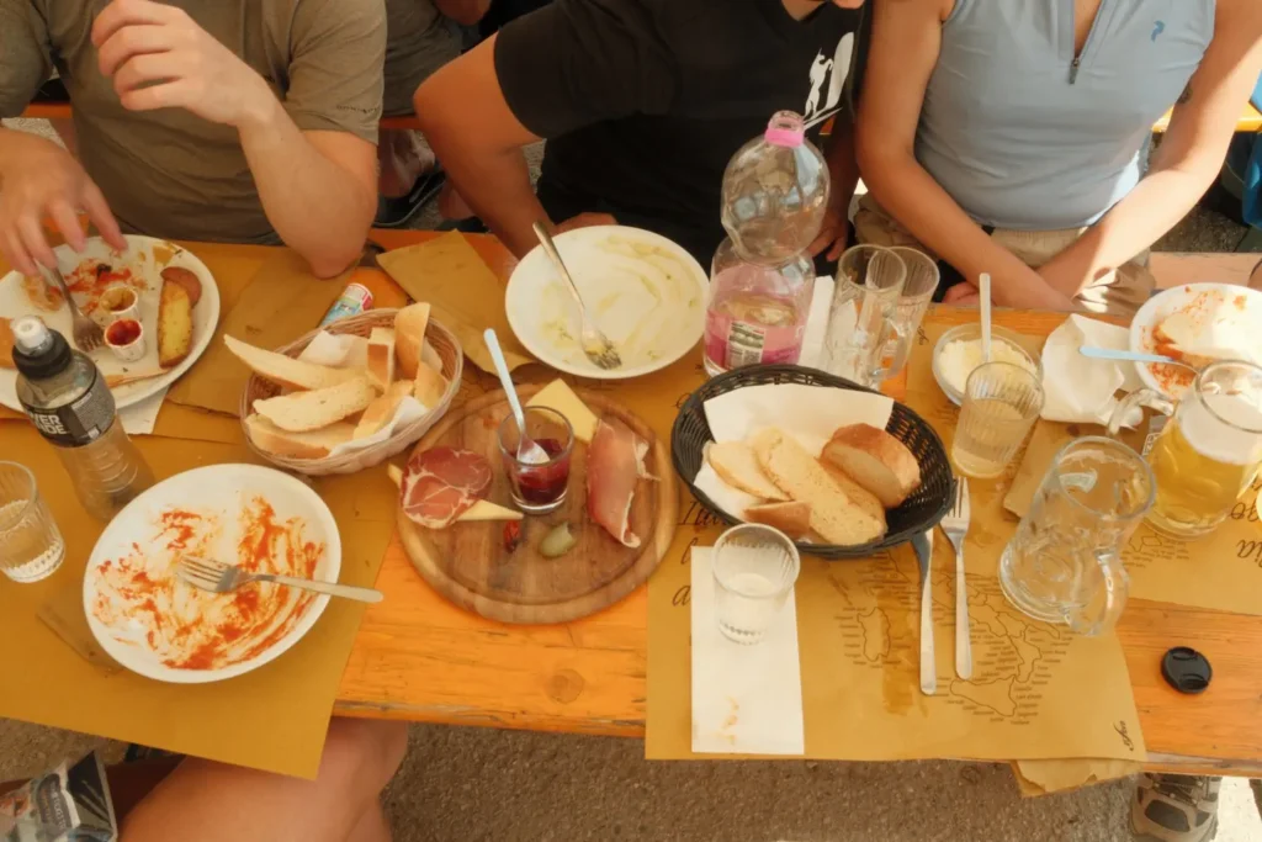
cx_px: 631
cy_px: 421
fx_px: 1227
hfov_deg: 54.4
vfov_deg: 37.9
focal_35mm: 35
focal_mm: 23
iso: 500
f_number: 16
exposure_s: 1/90
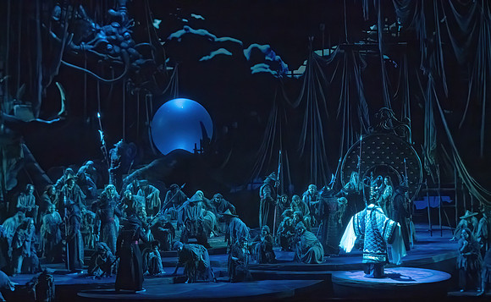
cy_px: 163
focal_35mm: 72
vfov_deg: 18.0
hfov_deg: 28.8
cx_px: 246
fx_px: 954
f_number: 4.5
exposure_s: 1/400
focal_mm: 70
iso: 20000
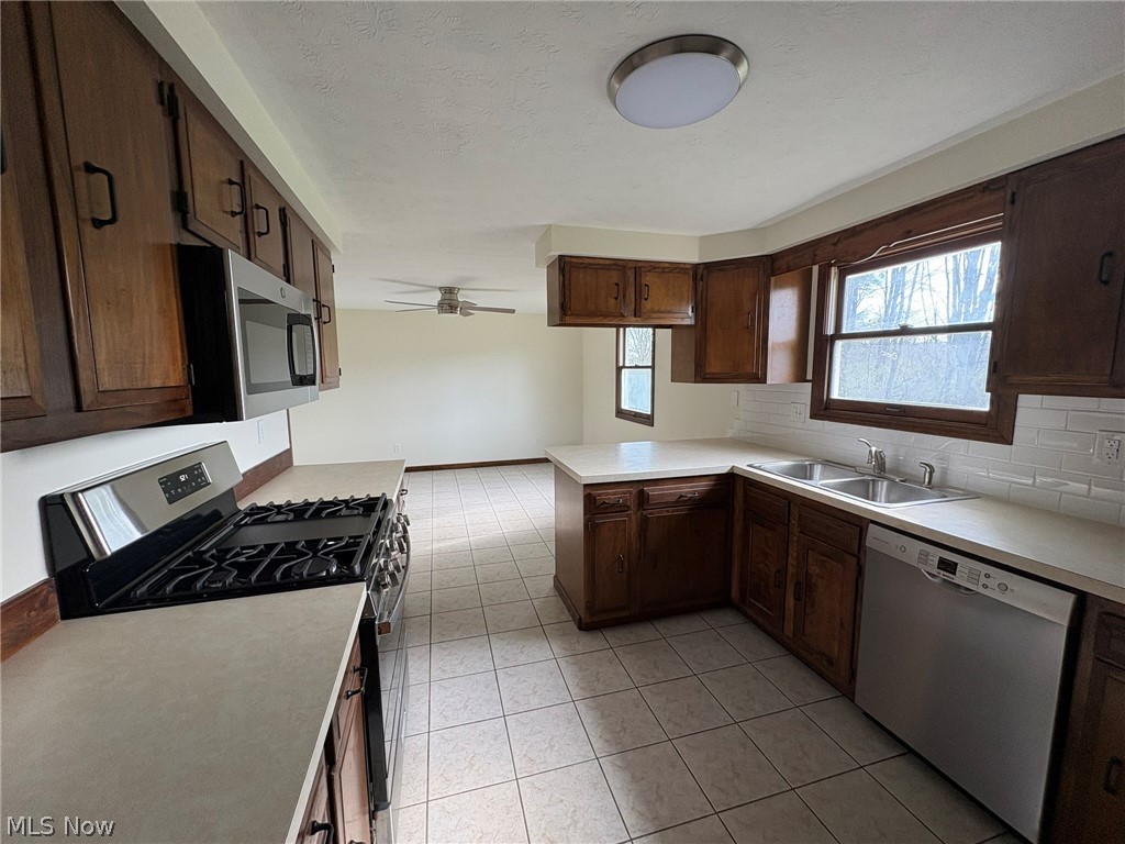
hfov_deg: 102.1
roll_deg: +0.5
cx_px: 562
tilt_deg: -7.7
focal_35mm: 14
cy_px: 422
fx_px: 455
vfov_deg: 85.7
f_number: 2.2
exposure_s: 1/99
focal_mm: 2.22
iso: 160
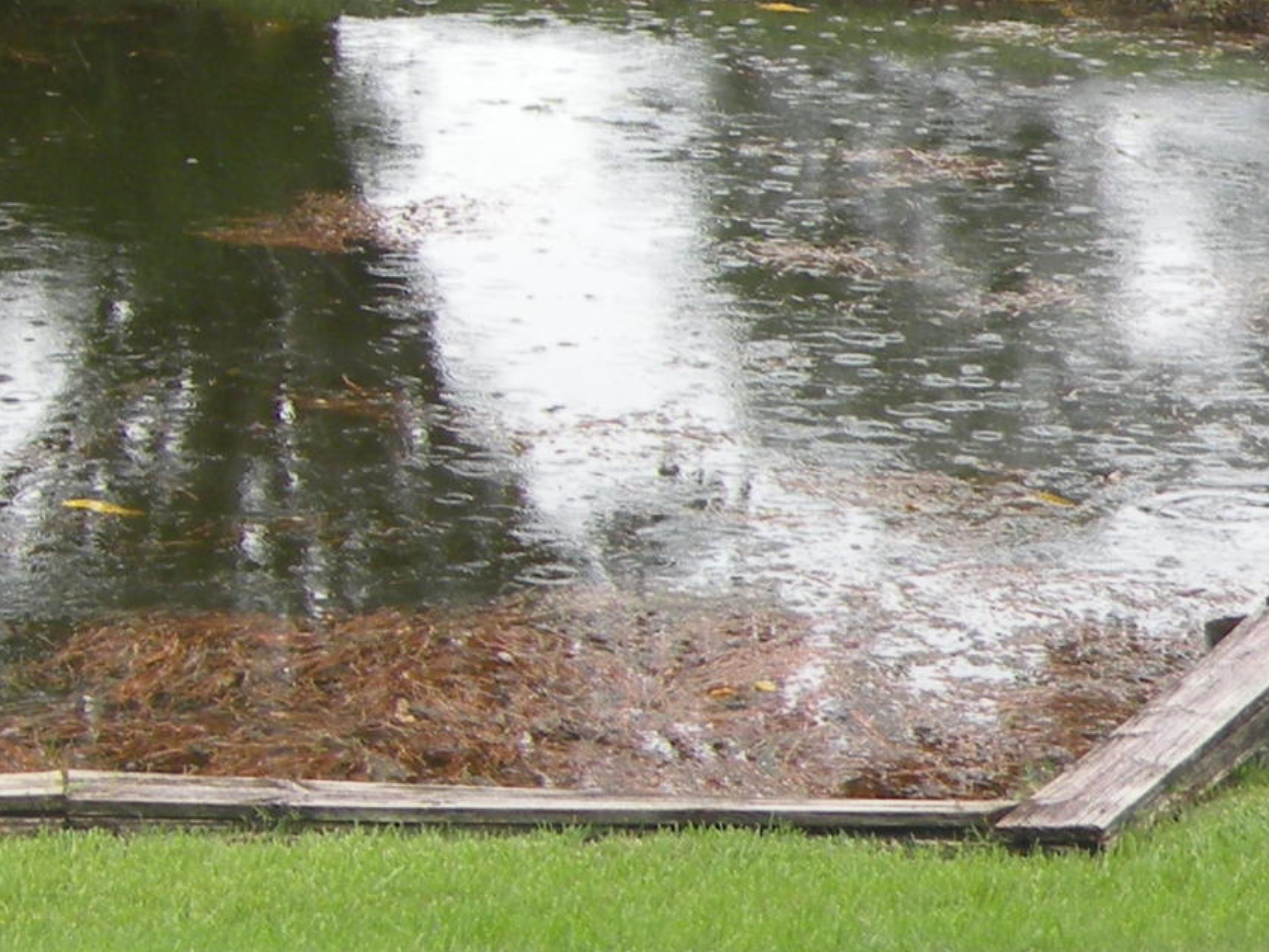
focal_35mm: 239
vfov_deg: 6.2
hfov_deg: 8.1
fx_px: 8763
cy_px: -401
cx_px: -656
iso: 64
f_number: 3.5
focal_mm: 11.9
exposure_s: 1/167
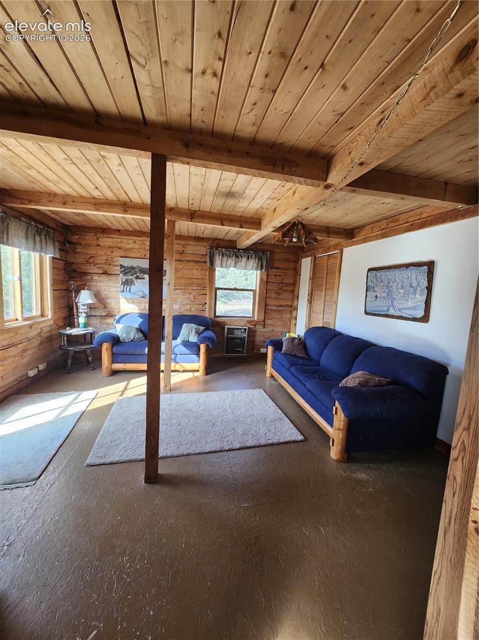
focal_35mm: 13
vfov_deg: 106.2
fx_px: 240
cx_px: 240
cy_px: 320
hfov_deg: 89.9
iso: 80
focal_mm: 1.74
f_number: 2.2
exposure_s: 1/60
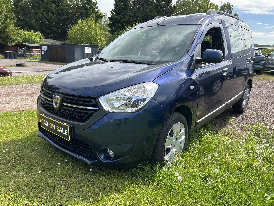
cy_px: 103
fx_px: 206
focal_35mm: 26
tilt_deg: -15.7
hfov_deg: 67.3
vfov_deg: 53.1
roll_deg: -3.2
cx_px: 137
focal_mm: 5.7
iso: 50
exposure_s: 1/2165
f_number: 1.5
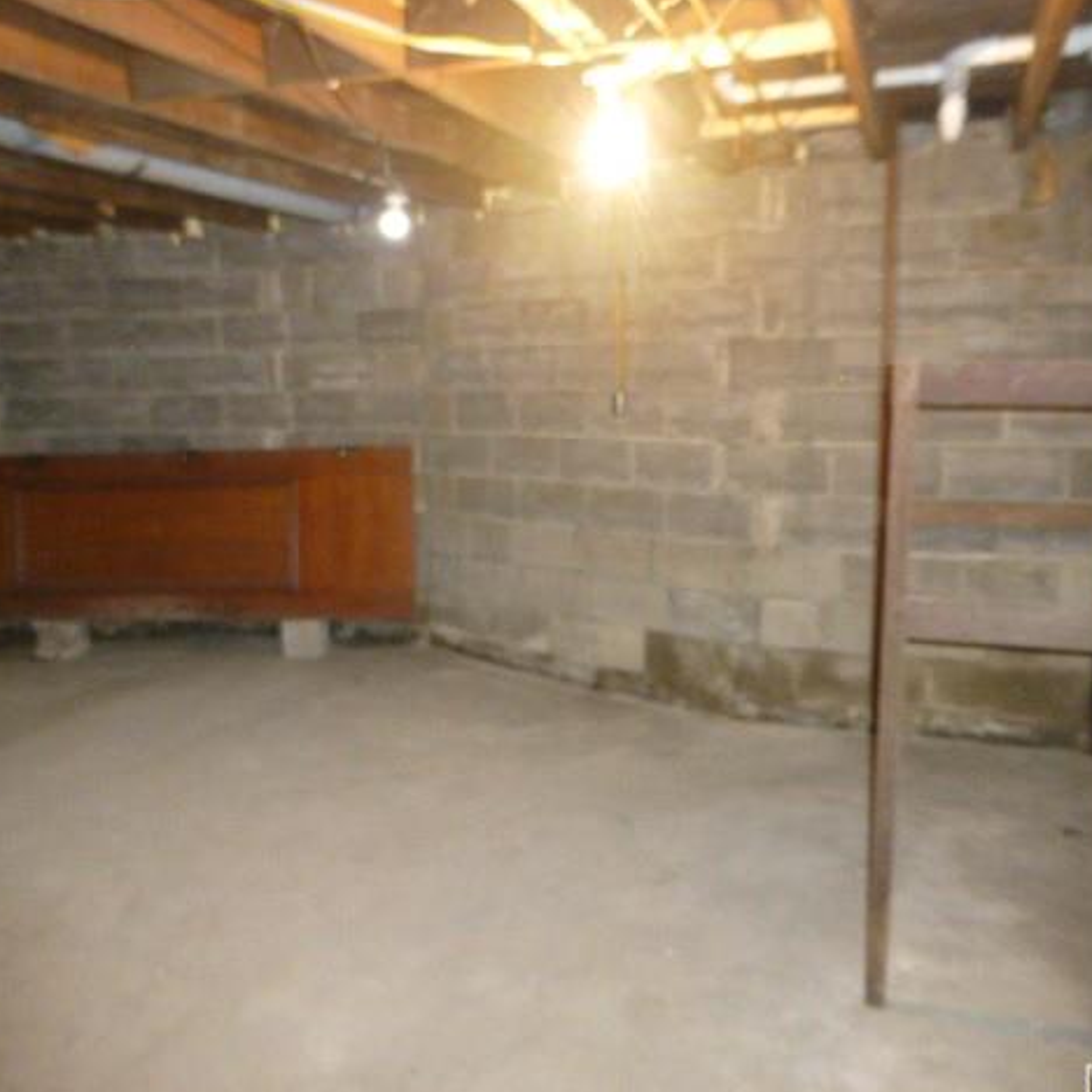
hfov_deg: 55.5
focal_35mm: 29
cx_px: 485
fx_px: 1035
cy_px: 551
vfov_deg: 55.6
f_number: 3.3
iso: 800
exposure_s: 1/60
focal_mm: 4.3
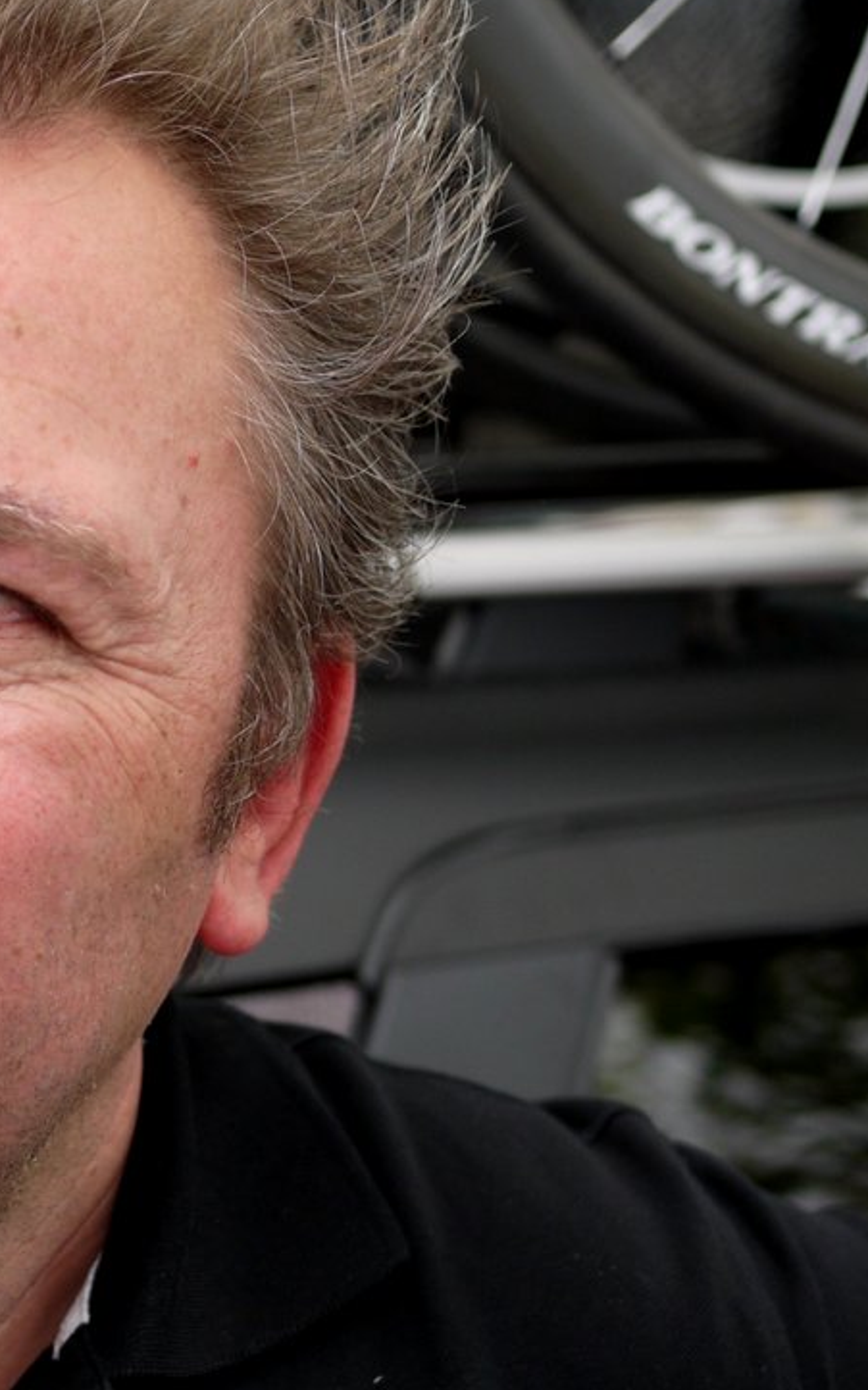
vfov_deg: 22.0
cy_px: 945
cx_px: -135
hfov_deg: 13.6
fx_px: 3559
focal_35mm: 94
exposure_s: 1/1000
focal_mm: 20
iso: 100
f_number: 2
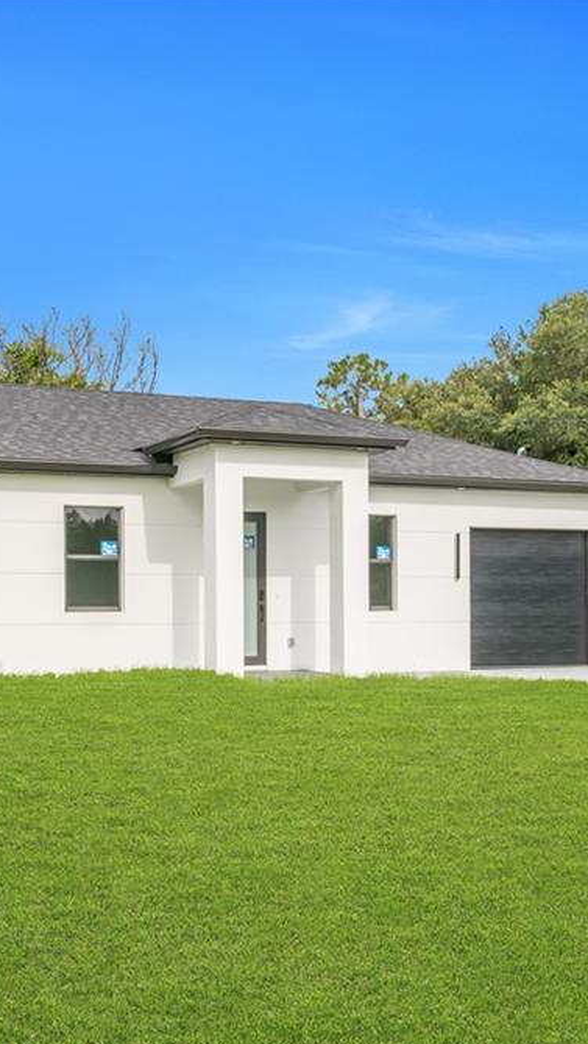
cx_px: 189
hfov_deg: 24.8
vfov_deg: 42.9
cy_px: 525
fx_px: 1330
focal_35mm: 48
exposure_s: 1/250
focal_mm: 20
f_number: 8
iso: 100
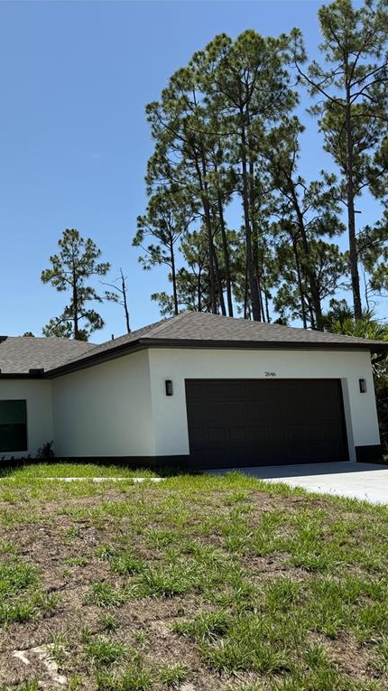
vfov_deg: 56.6
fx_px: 641
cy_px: 346
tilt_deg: +6.9
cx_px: 79
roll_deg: +2.3
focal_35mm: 35
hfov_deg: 32.8
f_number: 1.78
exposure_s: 1/5319
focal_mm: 6.76
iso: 80
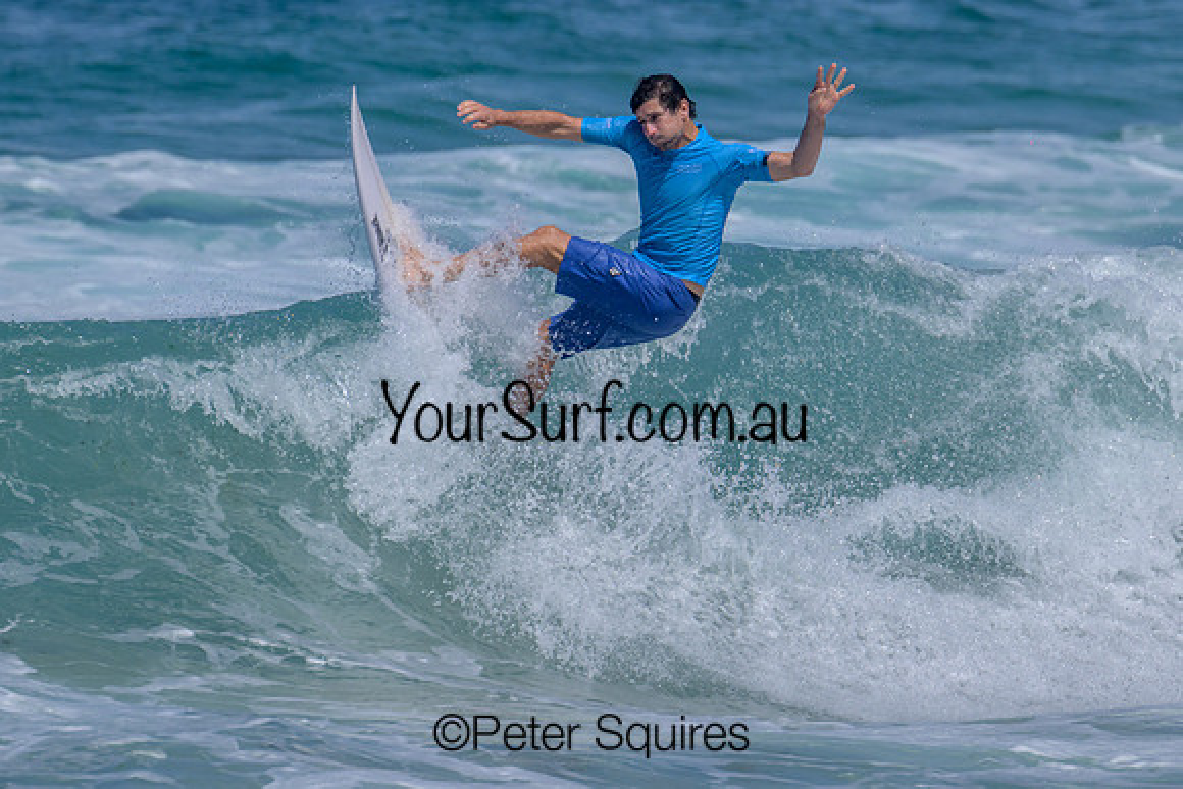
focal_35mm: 891
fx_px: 29300
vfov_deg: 1.5
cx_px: 726
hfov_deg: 2.3
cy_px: 329
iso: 450
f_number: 11
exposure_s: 1/2000
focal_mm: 660
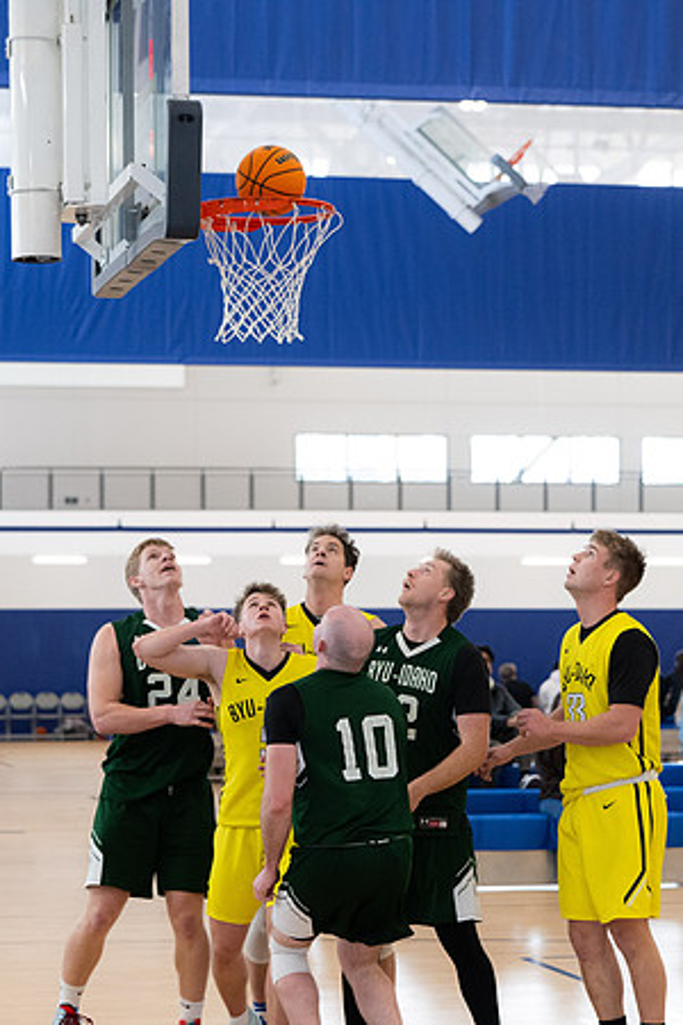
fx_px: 2988
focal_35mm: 105
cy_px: 512
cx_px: 323
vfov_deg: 19.5
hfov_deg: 13.0
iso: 3200
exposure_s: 1/500
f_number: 3.5
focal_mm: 70
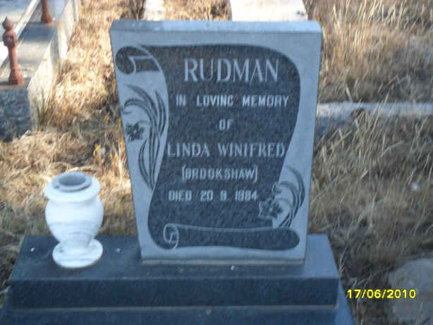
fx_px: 788
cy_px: 162
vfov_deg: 23.3
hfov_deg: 30.7
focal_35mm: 63
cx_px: 216
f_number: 5.6
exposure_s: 1/60
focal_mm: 11.2
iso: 160
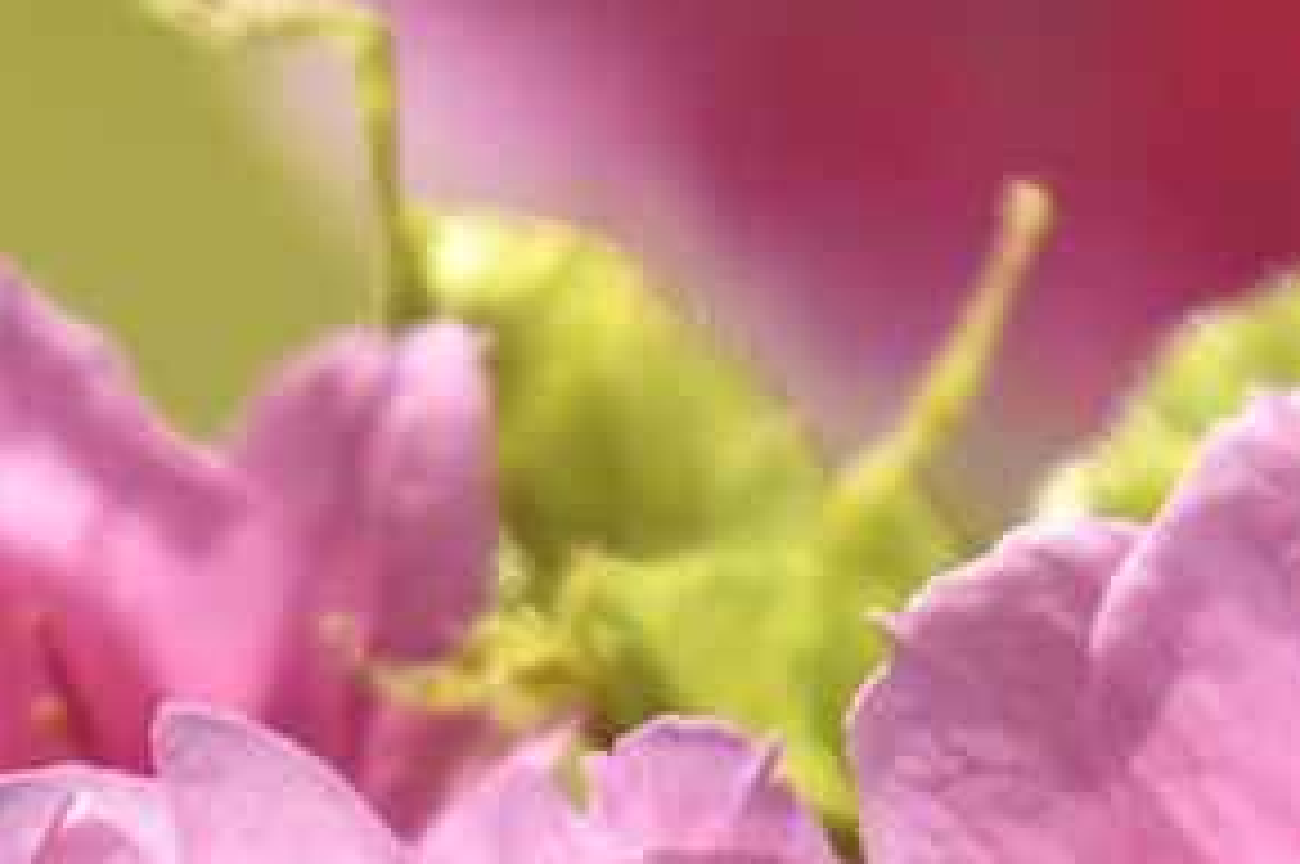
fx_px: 119932
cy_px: 1858
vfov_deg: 0.4
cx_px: 1363
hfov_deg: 0.6
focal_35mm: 3325
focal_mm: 400
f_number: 6.3
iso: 100
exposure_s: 1/250
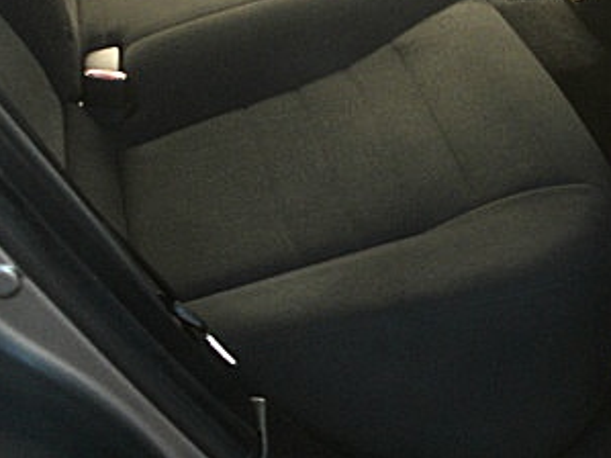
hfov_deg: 25.2
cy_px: 35
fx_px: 1359
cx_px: 405
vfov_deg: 18.8
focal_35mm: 77
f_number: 2.8
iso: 200
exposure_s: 1/100
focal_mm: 6.3
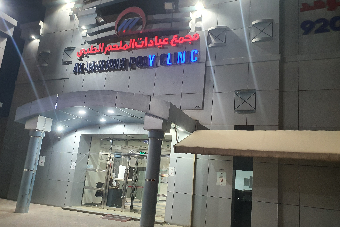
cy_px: 118
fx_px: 264
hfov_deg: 65.5
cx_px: 170
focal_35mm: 28
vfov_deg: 46.4
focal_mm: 4.3
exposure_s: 1/40
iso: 500
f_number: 2.4
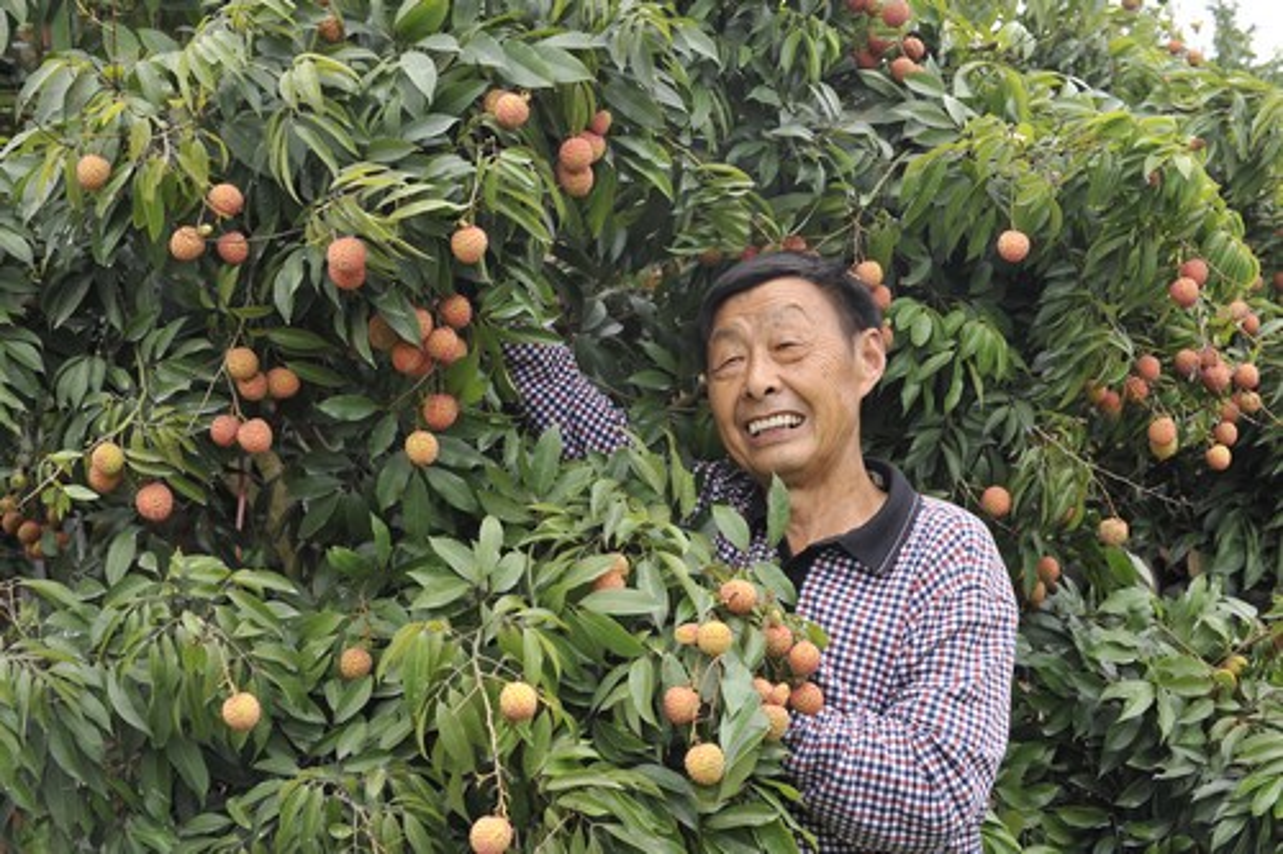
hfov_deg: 39.6
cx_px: 642
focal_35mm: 50
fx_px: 1781
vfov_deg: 27.0
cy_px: 427
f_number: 8
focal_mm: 50
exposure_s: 1/100
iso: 200
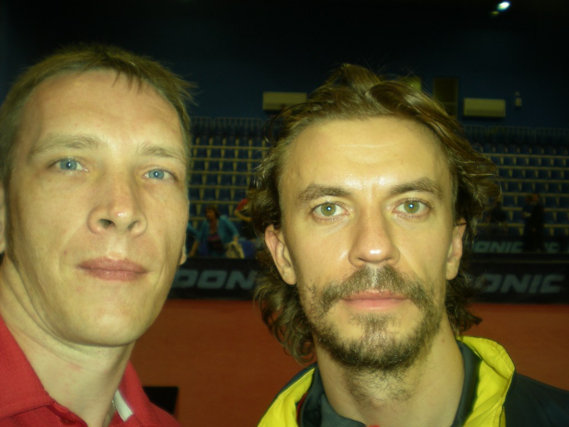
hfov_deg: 49.0
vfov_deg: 37.7
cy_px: 214
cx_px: 284
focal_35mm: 38
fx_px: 625
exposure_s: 1/30
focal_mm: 6.3
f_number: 3.1
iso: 50
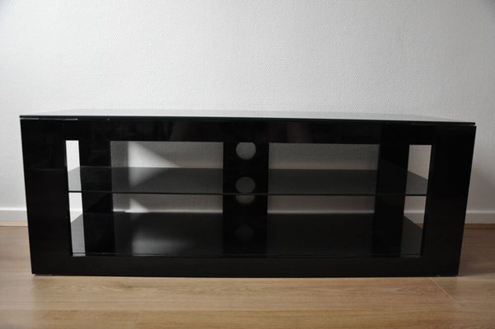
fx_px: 433
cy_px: 164
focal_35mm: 32
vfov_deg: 41.6
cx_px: 248
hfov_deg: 59.5
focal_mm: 21
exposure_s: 1/15
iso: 800
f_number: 3.8
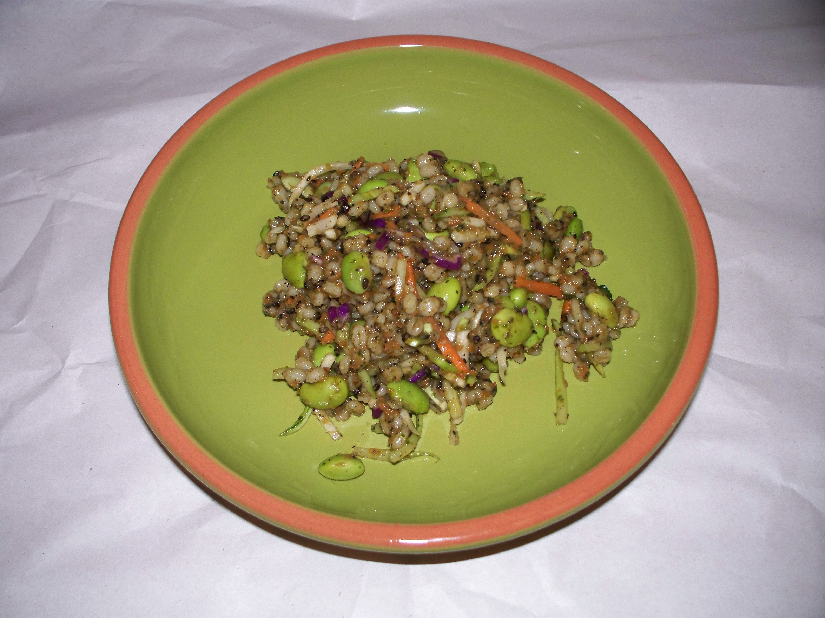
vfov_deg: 39.7
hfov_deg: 51.4
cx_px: 412
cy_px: 309
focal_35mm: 36
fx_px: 858
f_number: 2.8
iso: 200
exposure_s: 1/30
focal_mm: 7.54
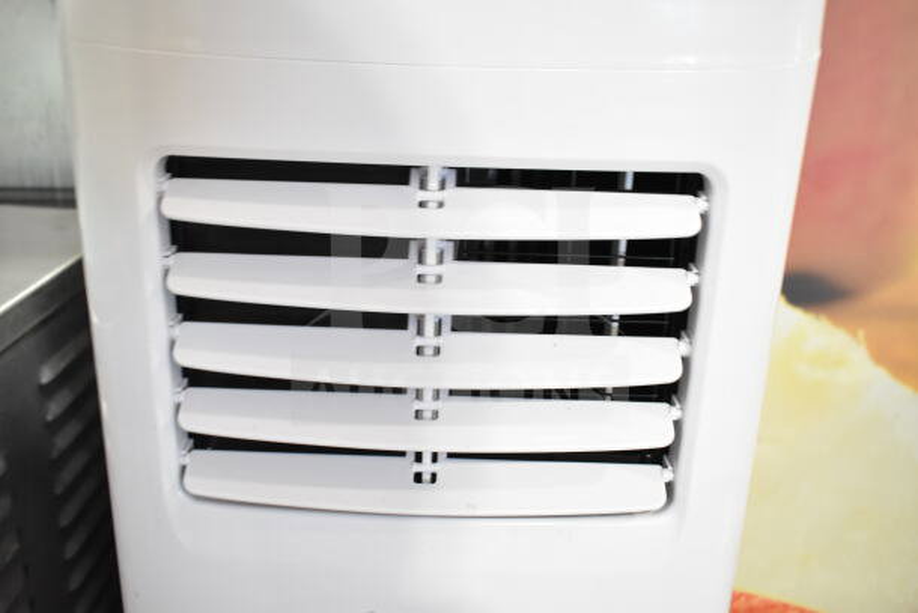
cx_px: 459
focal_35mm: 34
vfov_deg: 38.4
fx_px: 880
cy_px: 306
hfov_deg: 55.1
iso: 1600
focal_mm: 23
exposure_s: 1/80
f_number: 4.5
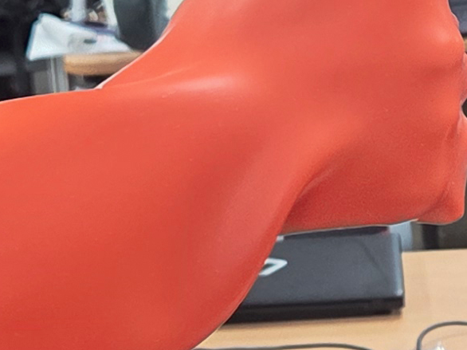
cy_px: 427
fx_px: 2117
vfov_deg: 9.3
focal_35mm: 157
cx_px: 487
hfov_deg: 12.4
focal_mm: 5.4
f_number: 1.8
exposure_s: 1/120
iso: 320
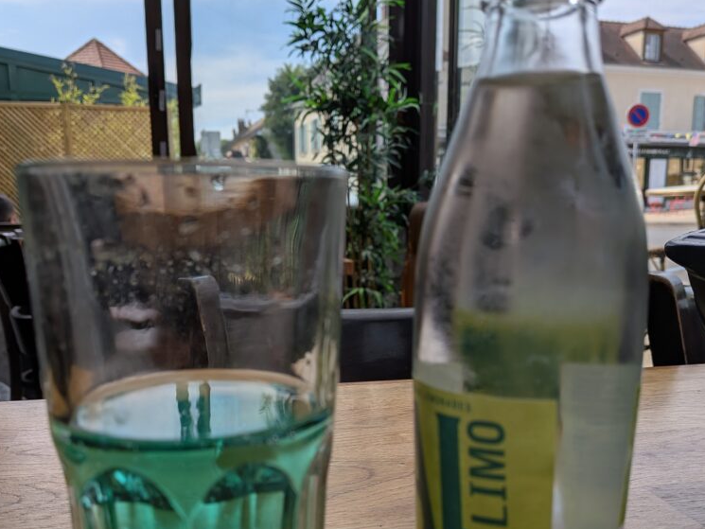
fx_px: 672
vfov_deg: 42.8
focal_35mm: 33
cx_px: 352
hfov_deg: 55.3
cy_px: 315
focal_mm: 4.53
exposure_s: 1/1898
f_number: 1.7
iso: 33
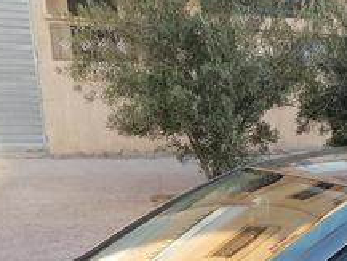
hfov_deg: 23.6
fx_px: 782
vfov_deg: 17.3
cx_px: 371
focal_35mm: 78
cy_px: 374
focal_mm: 3.95
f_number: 1.8
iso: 50
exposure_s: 1/159
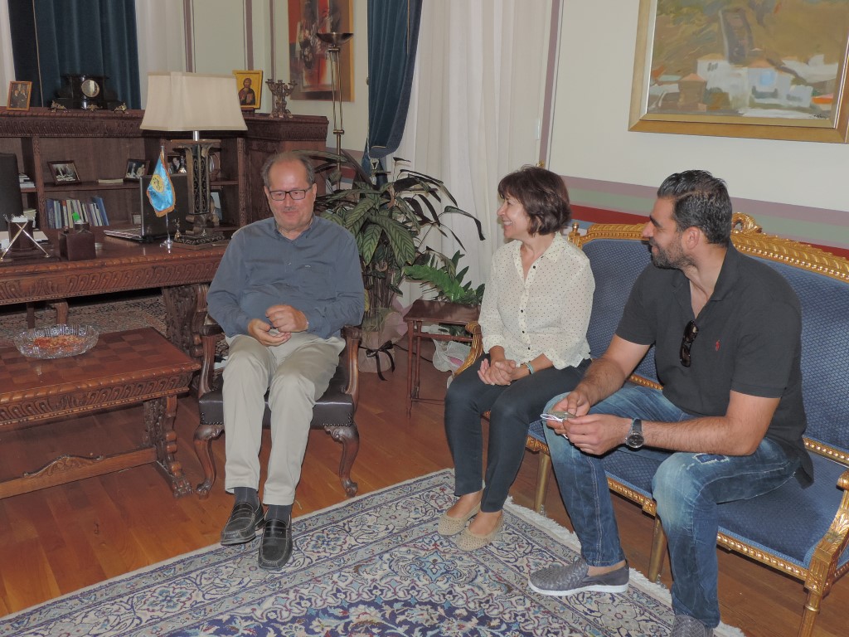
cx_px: 424
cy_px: 318
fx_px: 736
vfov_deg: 46.8
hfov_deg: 60.0
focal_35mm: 30
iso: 200
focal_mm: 5.3
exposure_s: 1/30
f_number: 3.1
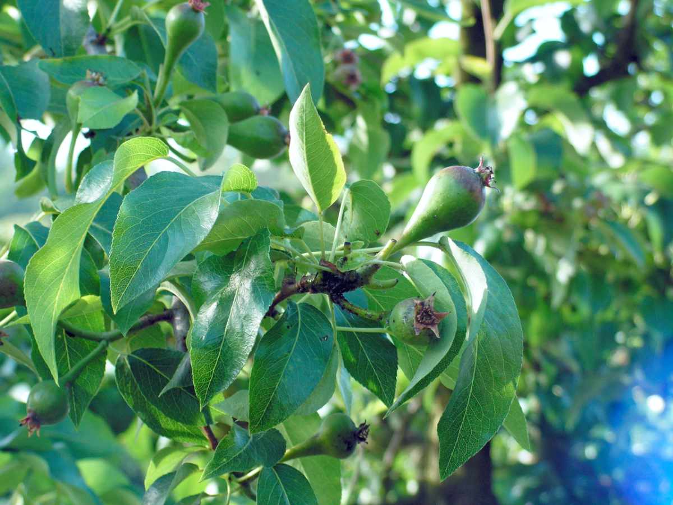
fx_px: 2003
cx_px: 336
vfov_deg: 14.4
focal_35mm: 103
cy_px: 252
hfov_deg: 19.1
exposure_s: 1/100
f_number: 3.4
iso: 64
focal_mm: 17.3
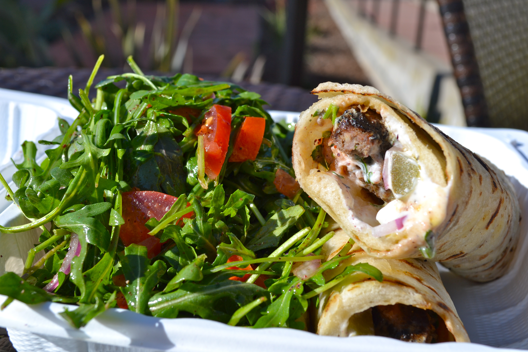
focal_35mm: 48
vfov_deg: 28.1
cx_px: 264
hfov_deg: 41.1
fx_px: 704
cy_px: 176
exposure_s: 1/200
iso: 100
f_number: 8
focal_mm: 32
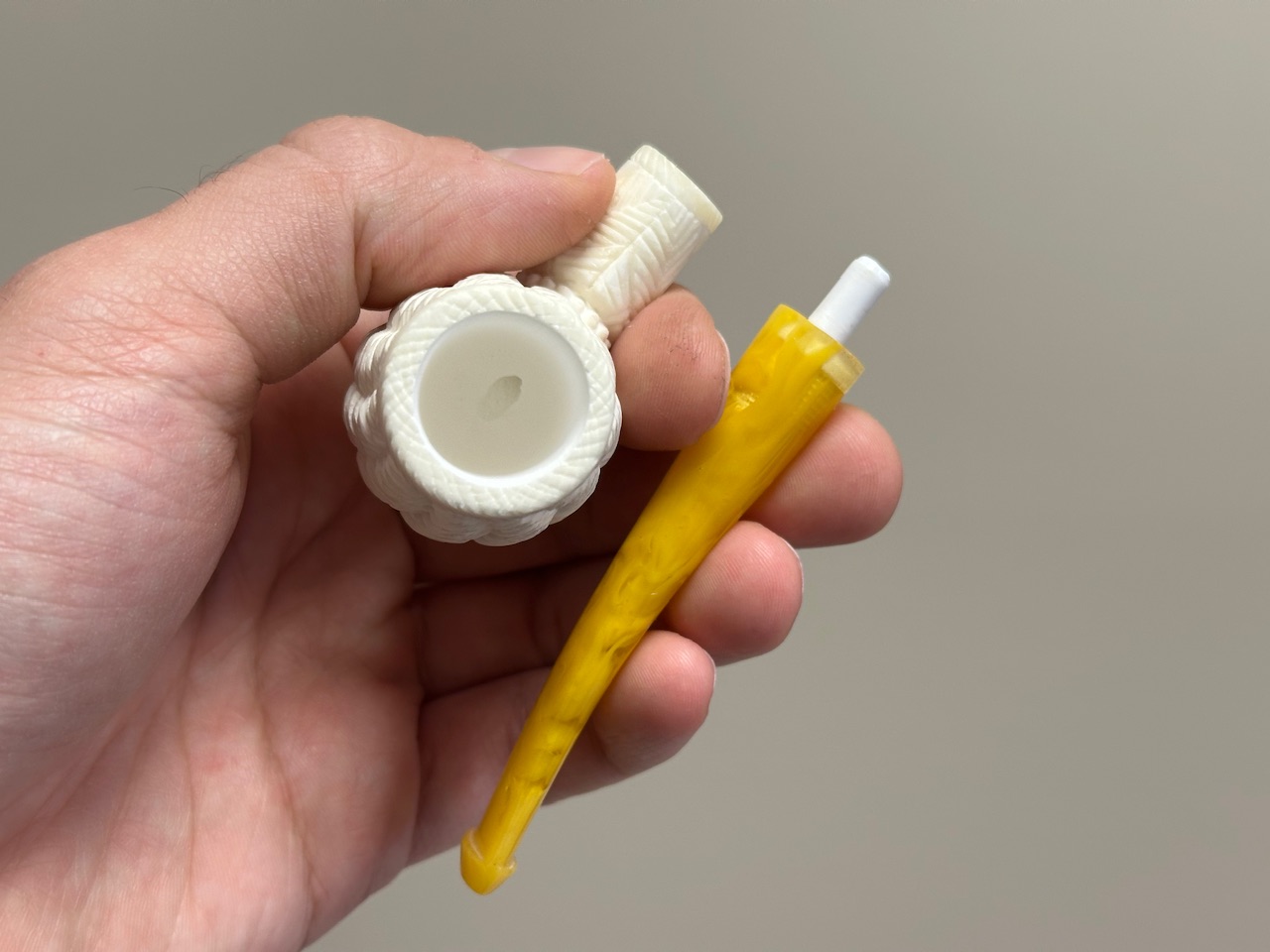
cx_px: 635
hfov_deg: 39.7
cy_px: 476
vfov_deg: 30.3
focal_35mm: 48
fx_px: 1761
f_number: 1.78
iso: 80
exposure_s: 1/113
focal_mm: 6.86
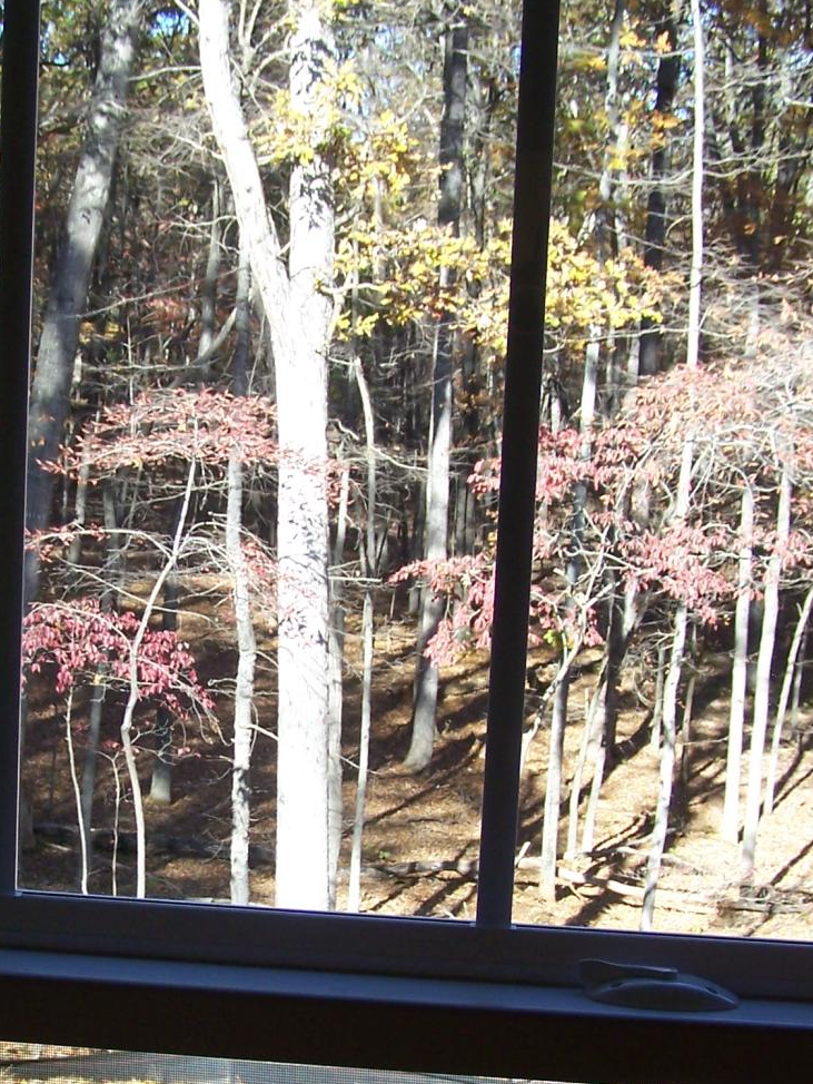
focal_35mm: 78
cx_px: 234
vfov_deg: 24.9
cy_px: 680
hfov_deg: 18.8
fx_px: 2442
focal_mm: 6.3
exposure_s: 1/125
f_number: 2.8
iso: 64
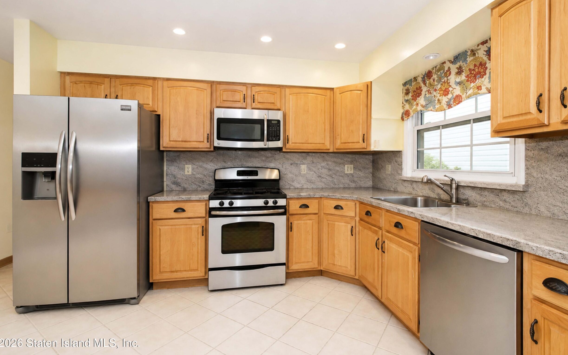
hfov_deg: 97.8
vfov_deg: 71.1
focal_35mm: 16
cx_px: 286
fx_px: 248
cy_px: 163
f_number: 8
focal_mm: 10
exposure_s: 1/60
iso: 2000
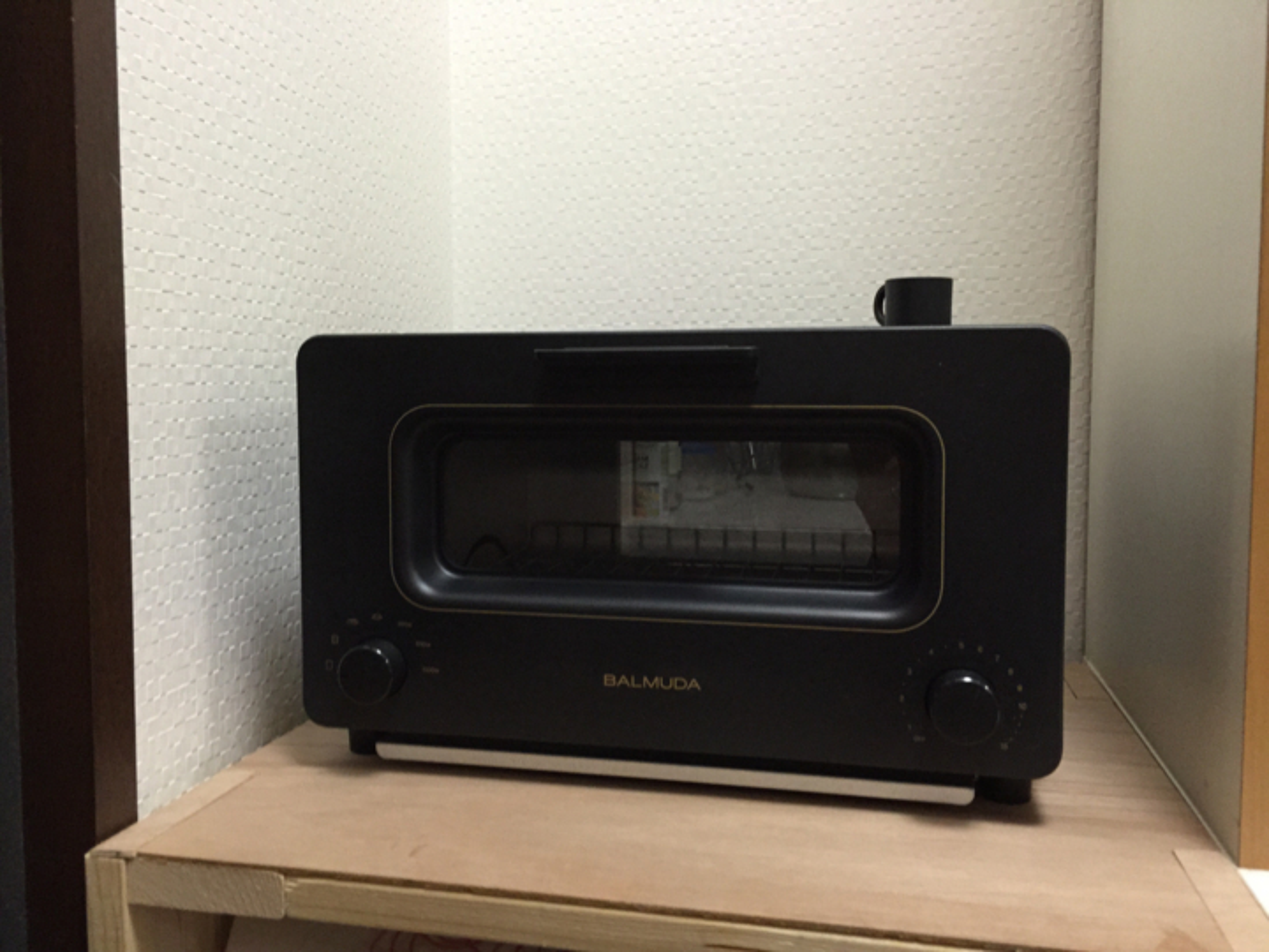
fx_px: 1063
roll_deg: -0.1
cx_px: 634
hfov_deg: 61.7
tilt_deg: -3.1
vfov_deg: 48.2
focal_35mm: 29
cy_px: 476
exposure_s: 1/33
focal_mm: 4.15
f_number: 2.2
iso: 250
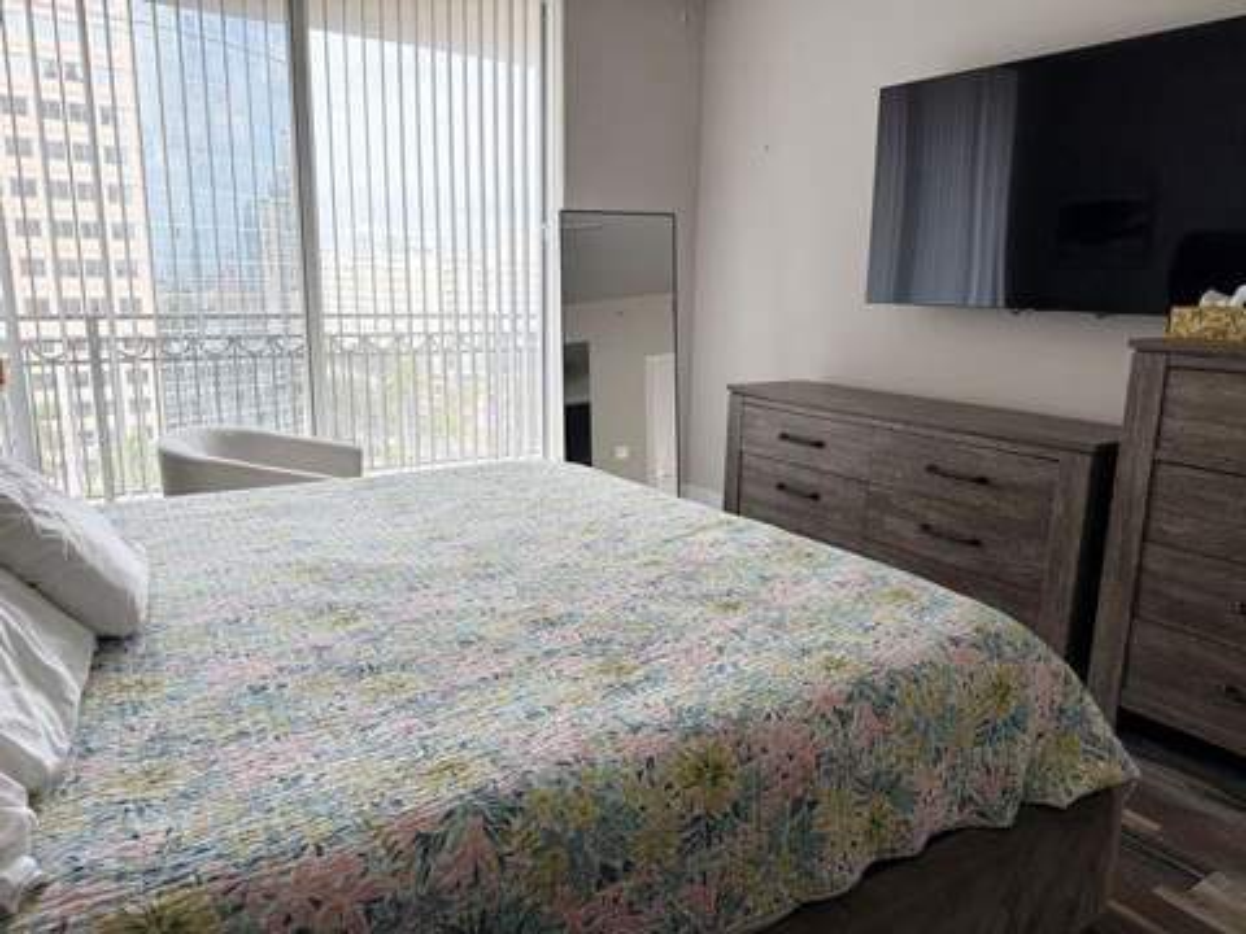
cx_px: 623
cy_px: 467
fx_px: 864
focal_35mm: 24
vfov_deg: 56.8
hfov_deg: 71.6
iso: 100
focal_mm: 6.76
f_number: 1.78
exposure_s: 1/263
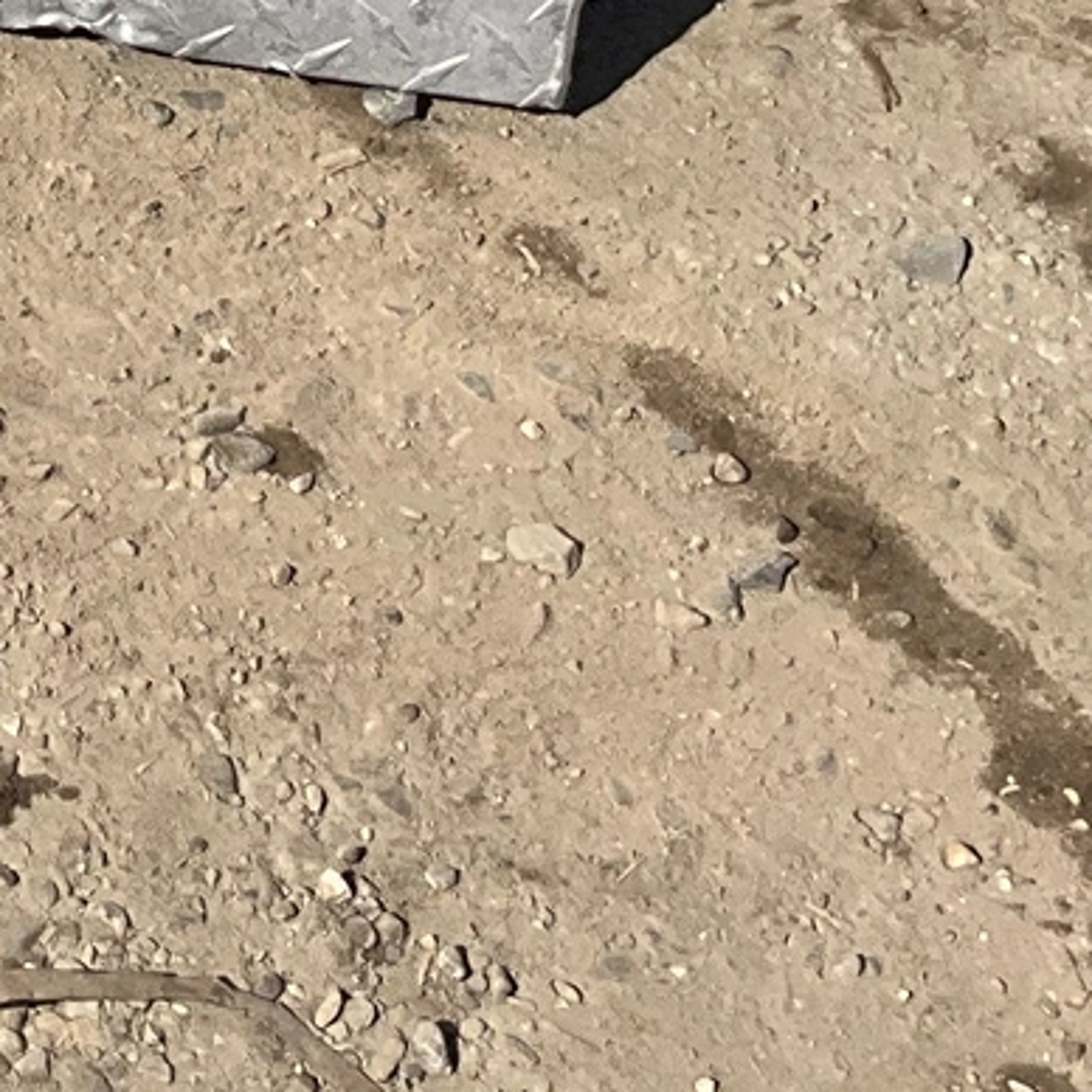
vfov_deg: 12.0
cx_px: -929
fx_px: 4711
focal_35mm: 132
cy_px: -979
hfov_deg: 12.1
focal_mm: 3
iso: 25
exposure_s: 1/2959
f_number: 1.8
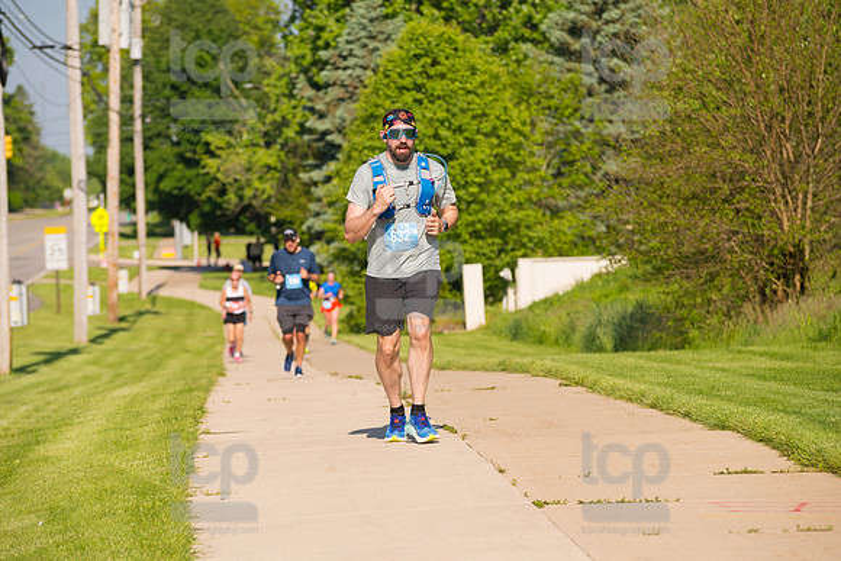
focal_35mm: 170
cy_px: 280
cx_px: 420
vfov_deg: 8.1
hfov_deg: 12.1
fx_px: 3972
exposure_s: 1/2000
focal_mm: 170
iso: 400
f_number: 5.6
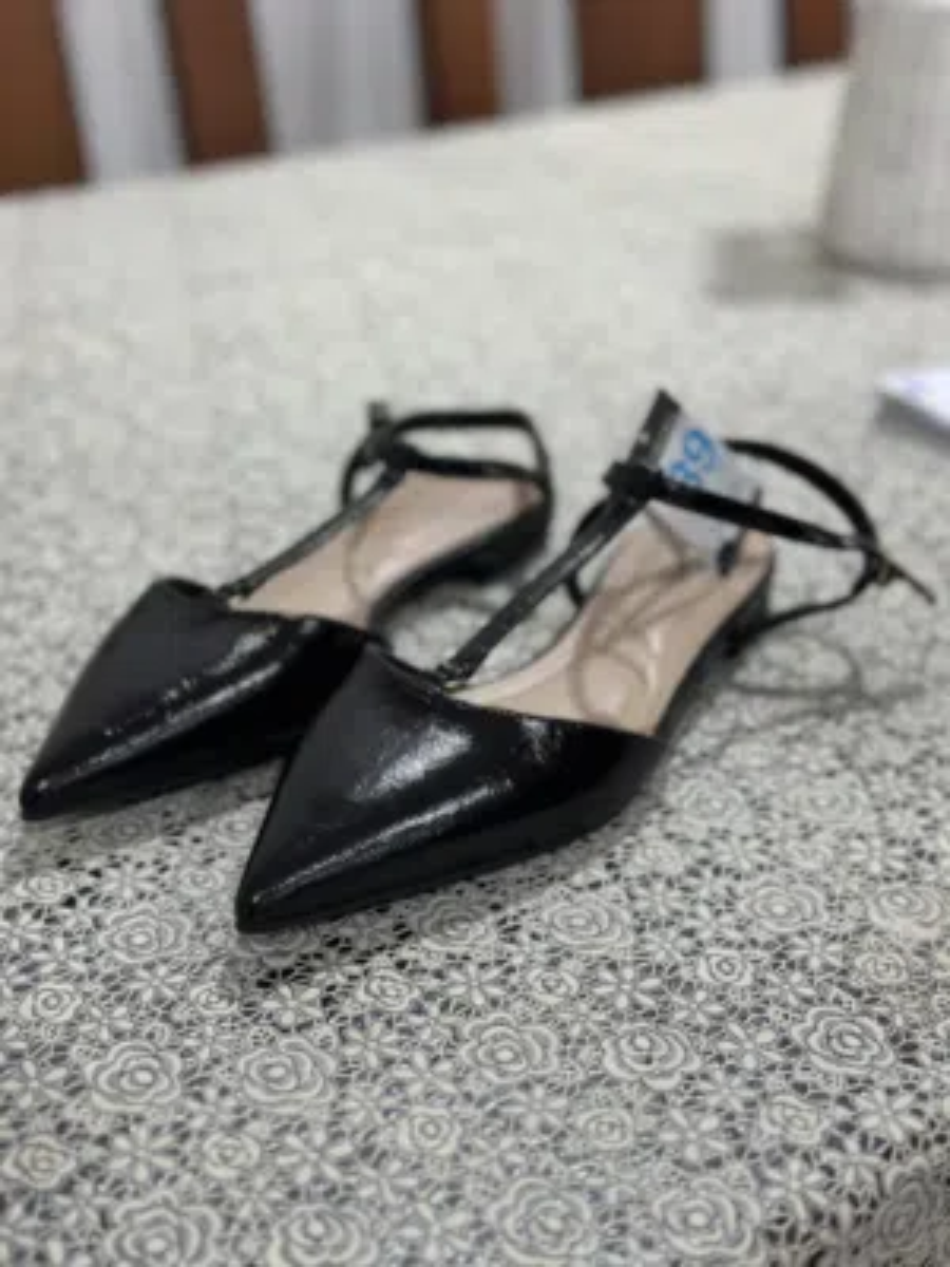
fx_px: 1756
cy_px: 634
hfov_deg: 30.3
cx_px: 475
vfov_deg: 39.7
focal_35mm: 48
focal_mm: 6.86
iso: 250
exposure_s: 1/60
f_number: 1.78
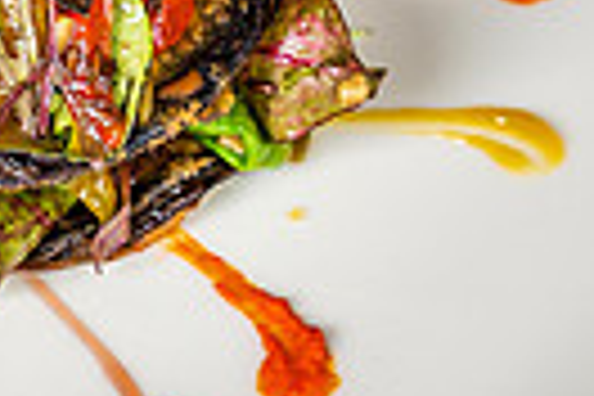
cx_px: -58
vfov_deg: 5.7
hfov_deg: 8.5
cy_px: 182
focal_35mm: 241
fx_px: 3976
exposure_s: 1/8
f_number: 7.1
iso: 100
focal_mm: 55
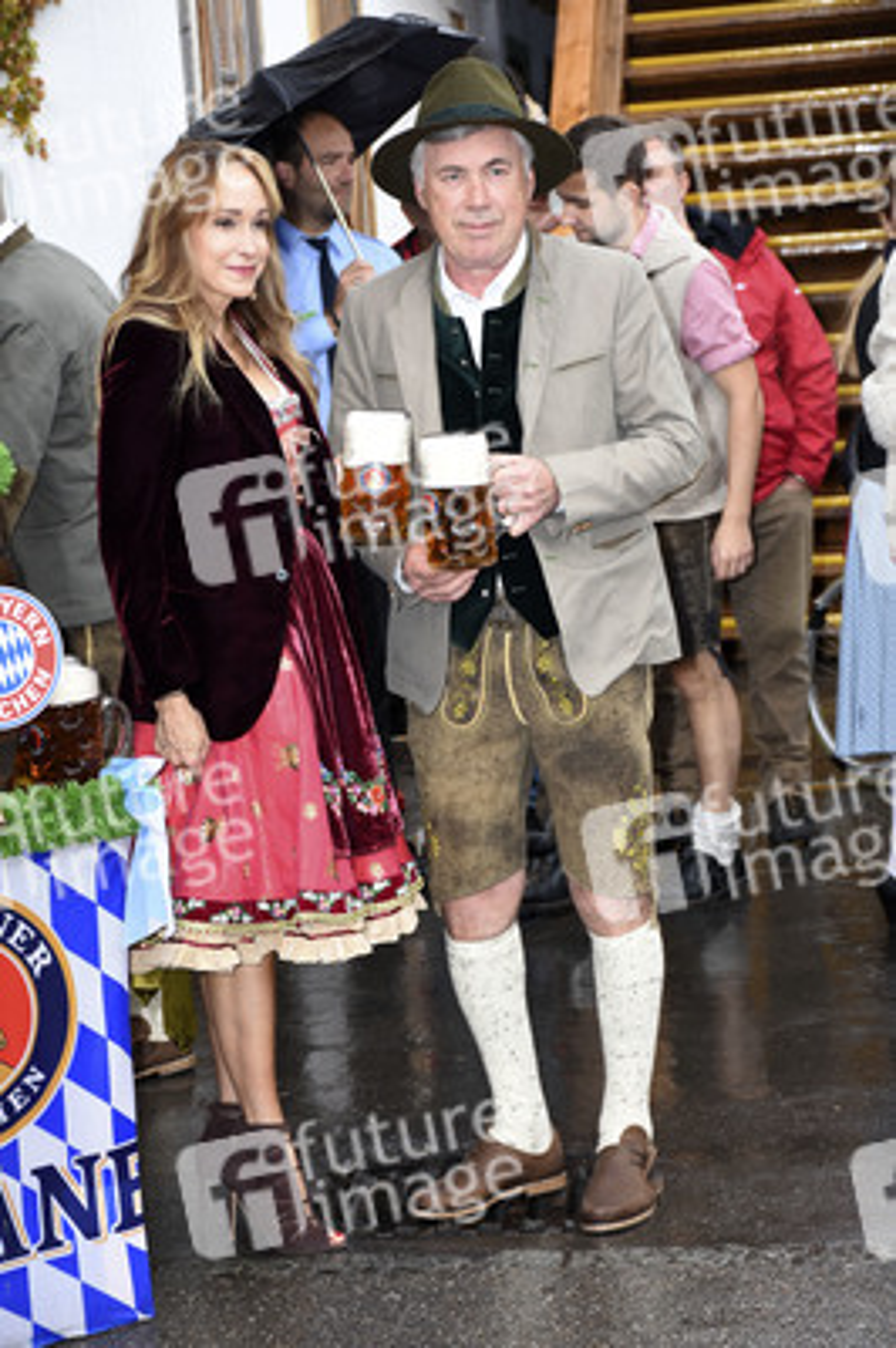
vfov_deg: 22.6
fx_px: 3366
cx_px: 448
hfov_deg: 15.2
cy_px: 674
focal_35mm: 90
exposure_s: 1/200
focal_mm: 60
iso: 560
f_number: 5.6
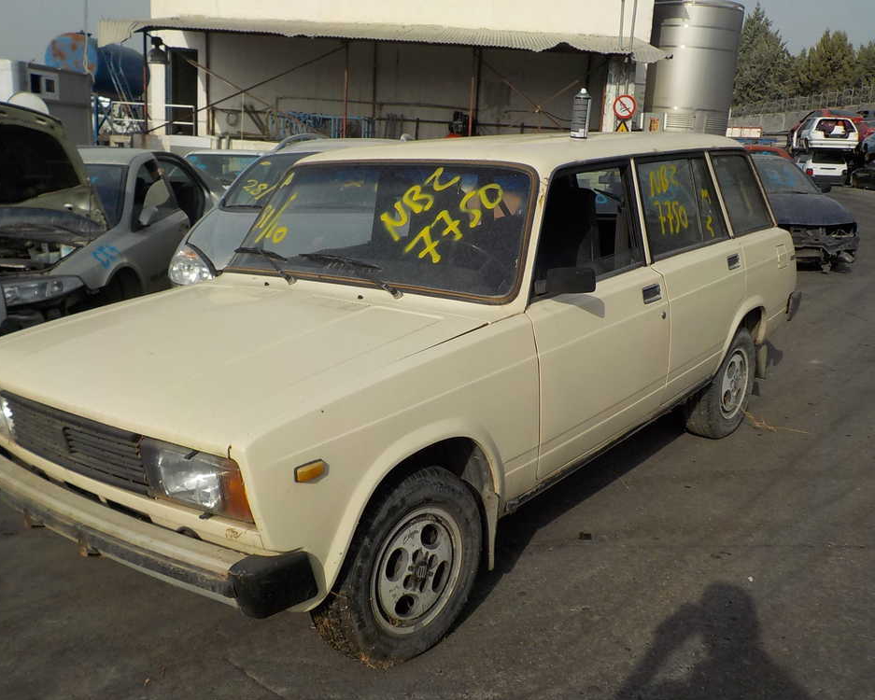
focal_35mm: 32
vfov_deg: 45.8
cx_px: 419
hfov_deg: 55.6
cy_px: 351
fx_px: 829
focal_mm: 4.1
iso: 125
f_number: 6.6
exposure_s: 1/640
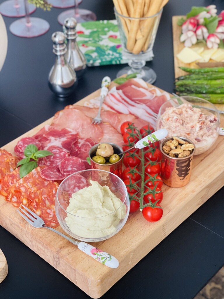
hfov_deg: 22.9
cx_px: 112
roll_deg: +1.8
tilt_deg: -39.9
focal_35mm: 64
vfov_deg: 30.3
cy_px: 150
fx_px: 552
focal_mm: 7.5
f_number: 2.2
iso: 250
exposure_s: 1/121
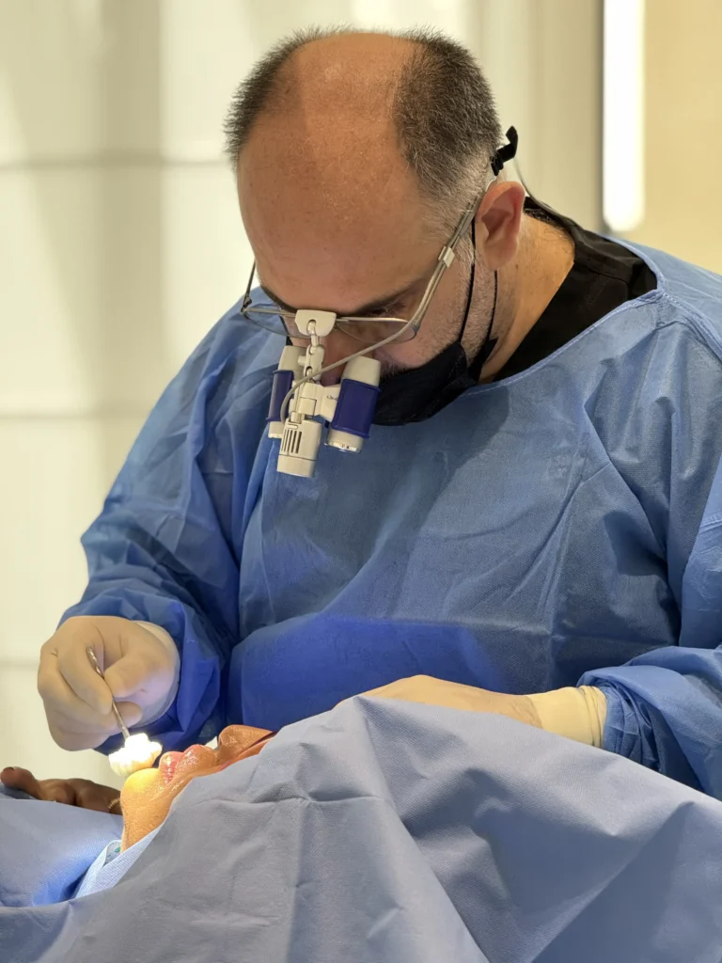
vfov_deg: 16.4
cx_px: 361
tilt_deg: -0.8
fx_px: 3337
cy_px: 482
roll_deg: +0.3
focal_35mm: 120
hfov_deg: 12.3
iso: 250
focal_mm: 15.66
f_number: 2.8
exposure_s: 1/99
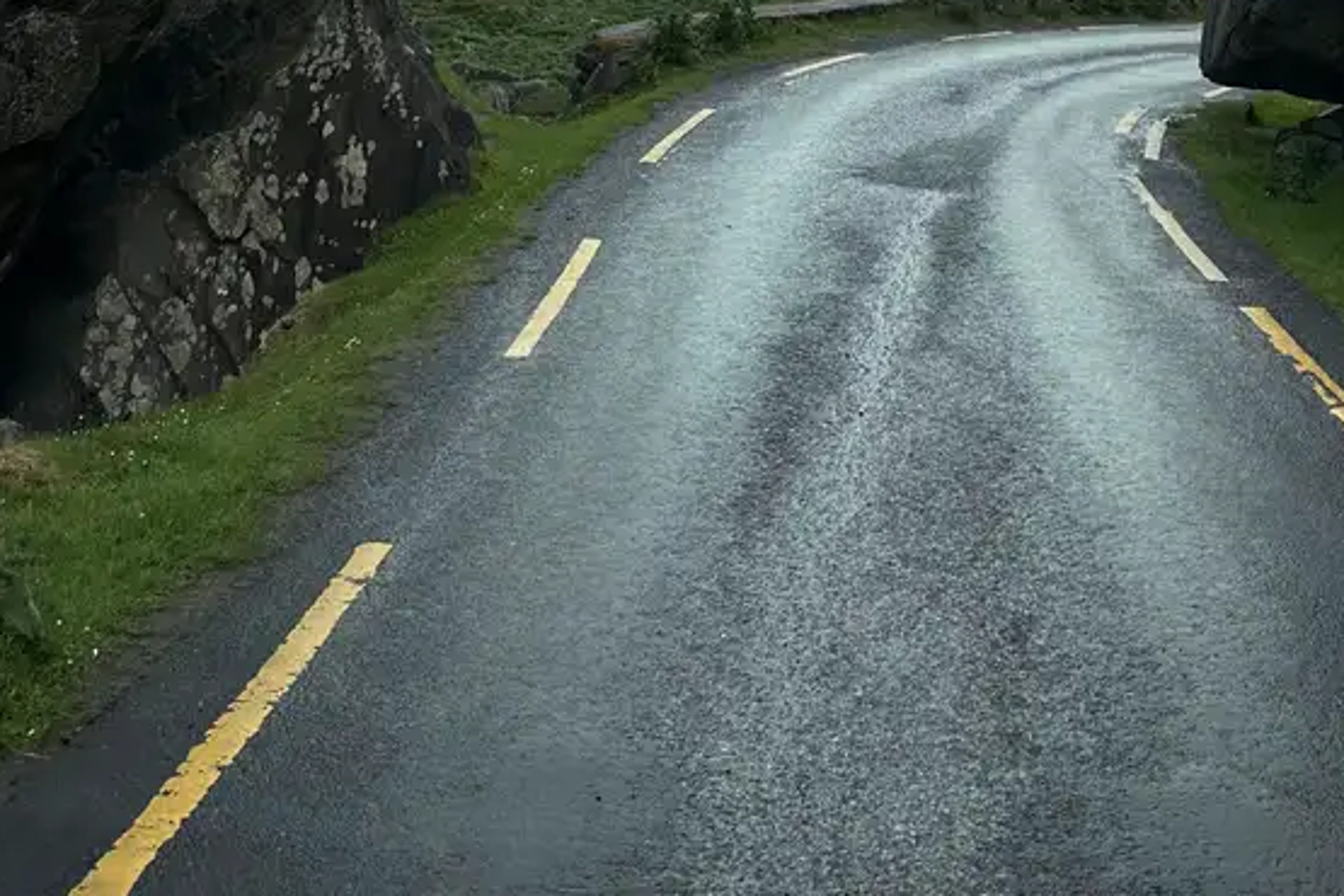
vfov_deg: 20.6
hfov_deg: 36.5
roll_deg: -1.2
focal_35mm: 54
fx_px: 2016
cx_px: 891
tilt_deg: +4.3
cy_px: -518
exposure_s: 1/2410
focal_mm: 6.86
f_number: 1.78
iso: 80
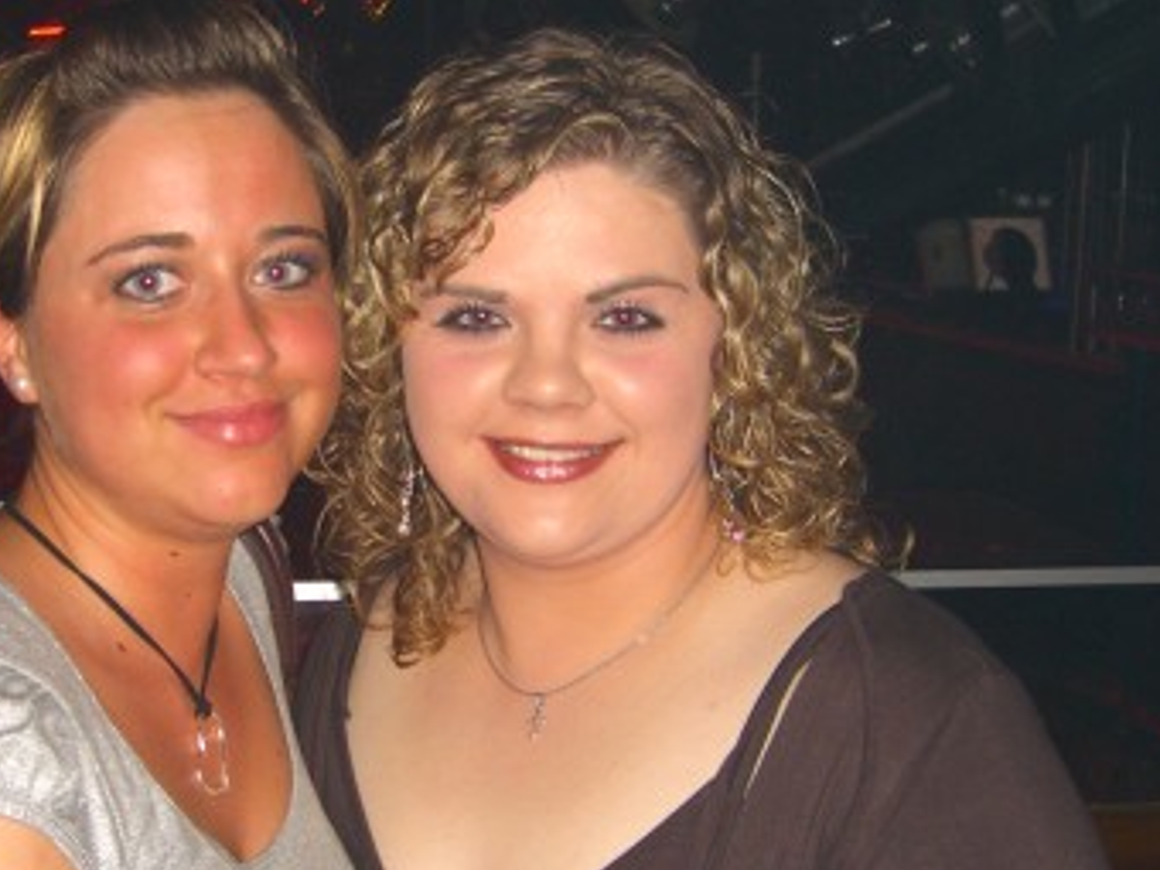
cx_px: 423
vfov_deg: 21.9
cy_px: 546
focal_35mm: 67
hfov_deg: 28.8
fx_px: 2245
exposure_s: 1/60
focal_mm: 7.9
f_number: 2.8
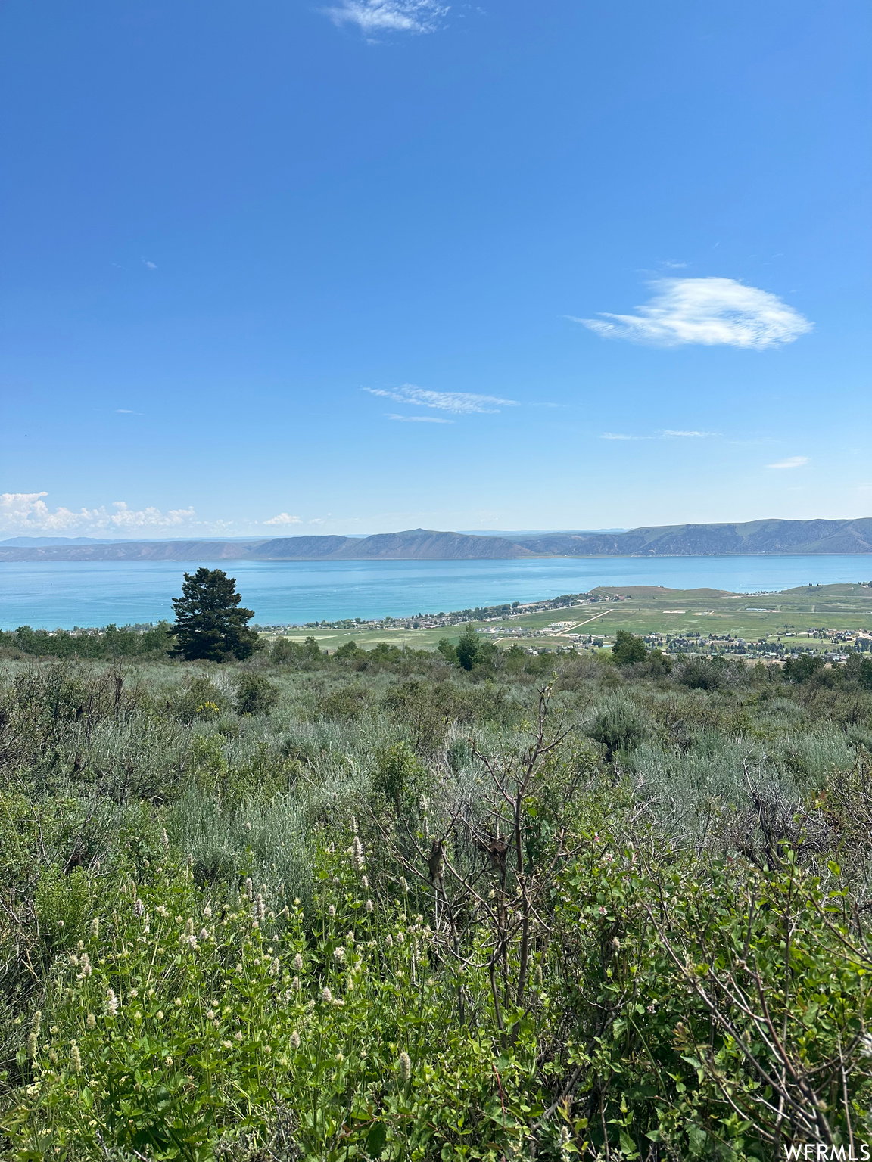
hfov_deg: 56.8
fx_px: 806
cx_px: 436
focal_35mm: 24
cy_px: 581
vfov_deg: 71.6
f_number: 1.78
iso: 80
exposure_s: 1/5848
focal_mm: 6.86
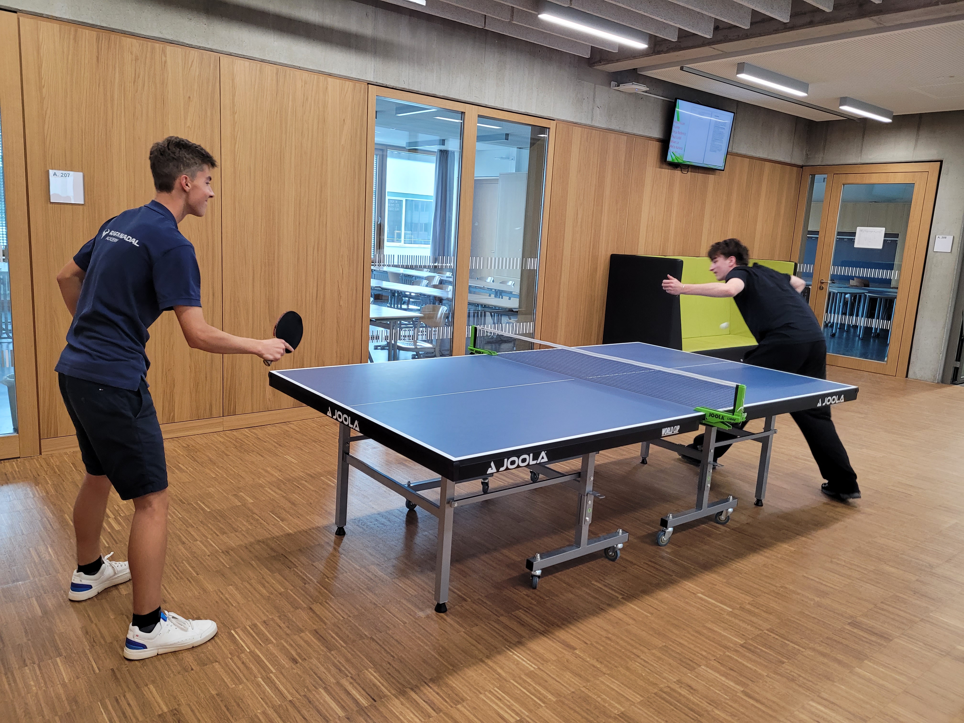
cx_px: 482
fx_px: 724
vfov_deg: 53.1
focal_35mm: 26
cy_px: 362
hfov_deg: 67.3
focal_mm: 5.4
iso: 250
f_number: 1.8
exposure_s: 1/100
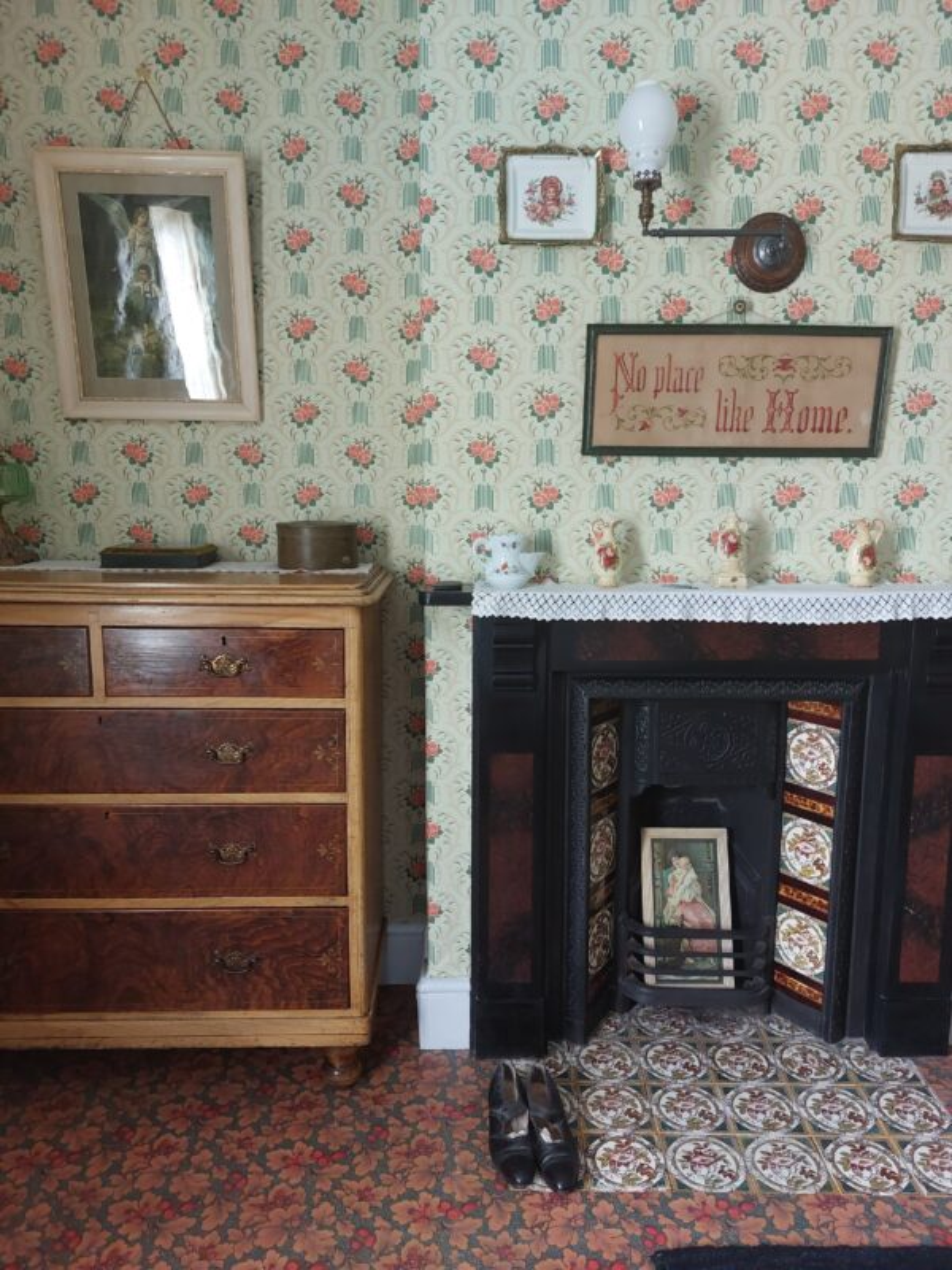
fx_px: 917
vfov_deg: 69.4
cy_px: 635
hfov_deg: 54.9
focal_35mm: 25
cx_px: 476
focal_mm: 5.23
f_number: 1.8
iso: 400
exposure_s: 1/33
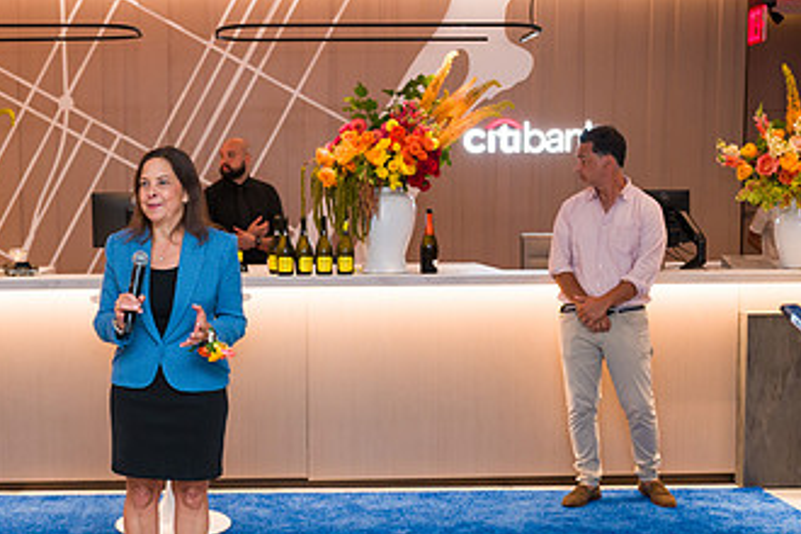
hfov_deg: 36.4
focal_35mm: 54
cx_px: 248
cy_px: 306
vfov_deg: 25.0
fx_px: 1201
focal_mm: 30.5
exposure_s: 1/160
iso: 800
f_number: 3.2
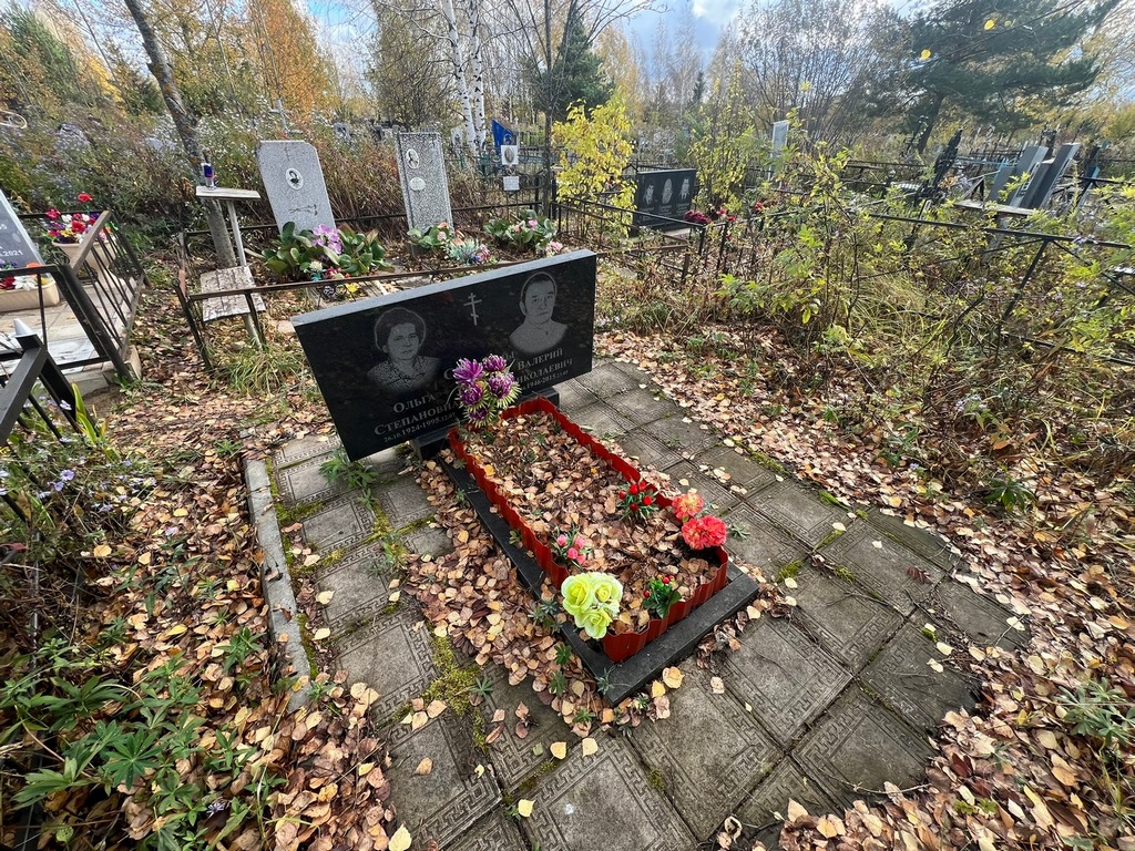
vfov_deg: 89.9
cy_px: 426
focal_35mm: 13
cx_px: 568
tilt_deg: -34.4
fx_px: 426
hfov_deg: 106.2
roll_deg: -2.7
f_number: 1.8
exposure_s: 1/258
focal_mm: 1.57
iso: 32
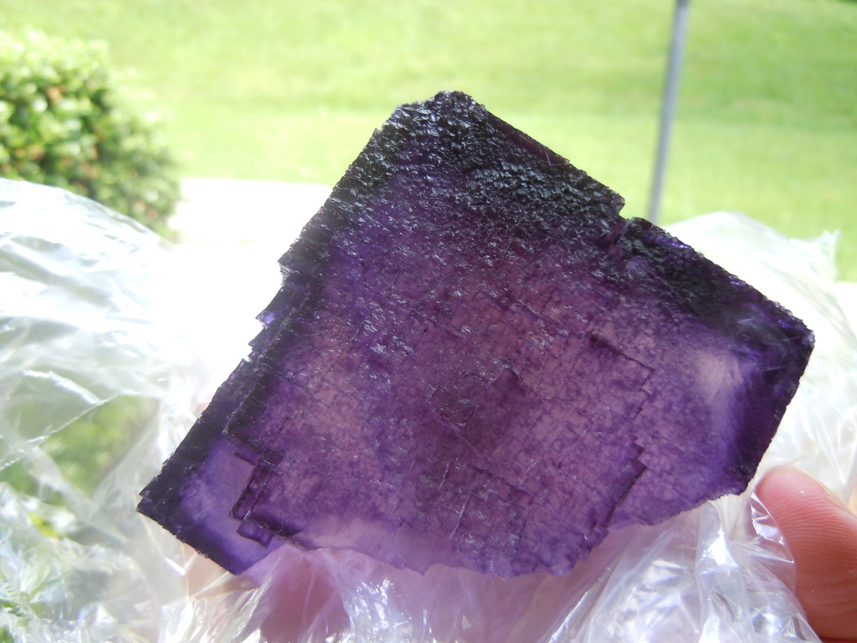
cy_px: 322
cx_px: 428
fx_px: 743
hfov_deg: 60.0
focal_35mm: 30
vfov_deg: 46.8
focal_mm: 5.4
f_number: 3.5
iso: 125
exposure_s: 1/60
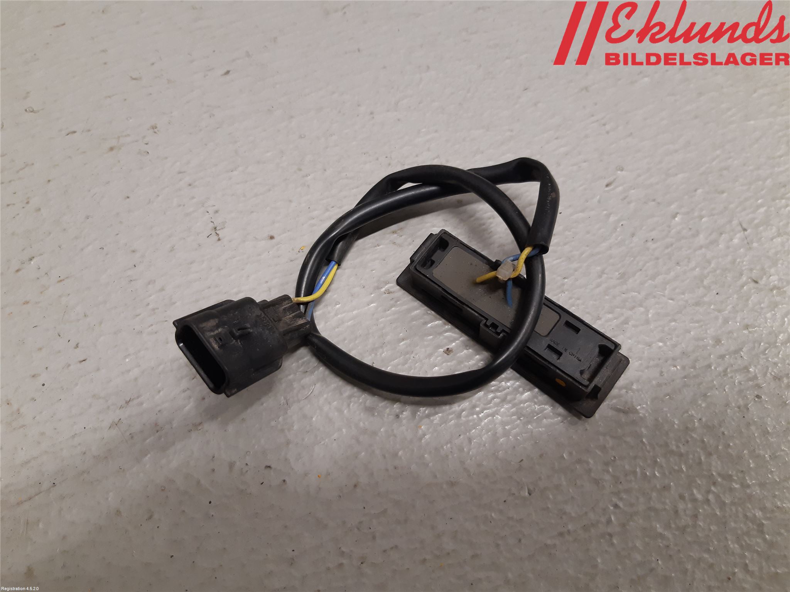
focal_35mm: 26
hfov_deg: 67.3
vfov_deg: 53.1
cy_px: 296
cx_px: 395
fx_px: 593
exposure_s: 1/50
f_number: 1.7
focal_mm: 3.93
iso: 160
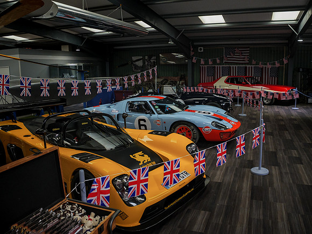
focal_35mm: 29
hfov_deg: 61.3
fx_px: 263
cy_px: 107
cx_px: 164
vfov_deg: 47.9
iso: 800
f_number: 3.5
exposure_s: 1/200
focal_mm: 13
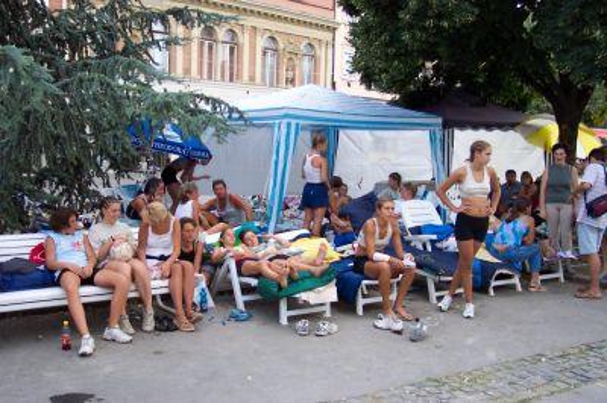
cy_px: 202
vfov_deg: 35.0
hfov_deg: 50.7
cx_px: 304
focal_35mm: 38
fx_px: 640
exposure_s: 1/350
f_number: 2.8
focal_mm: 8
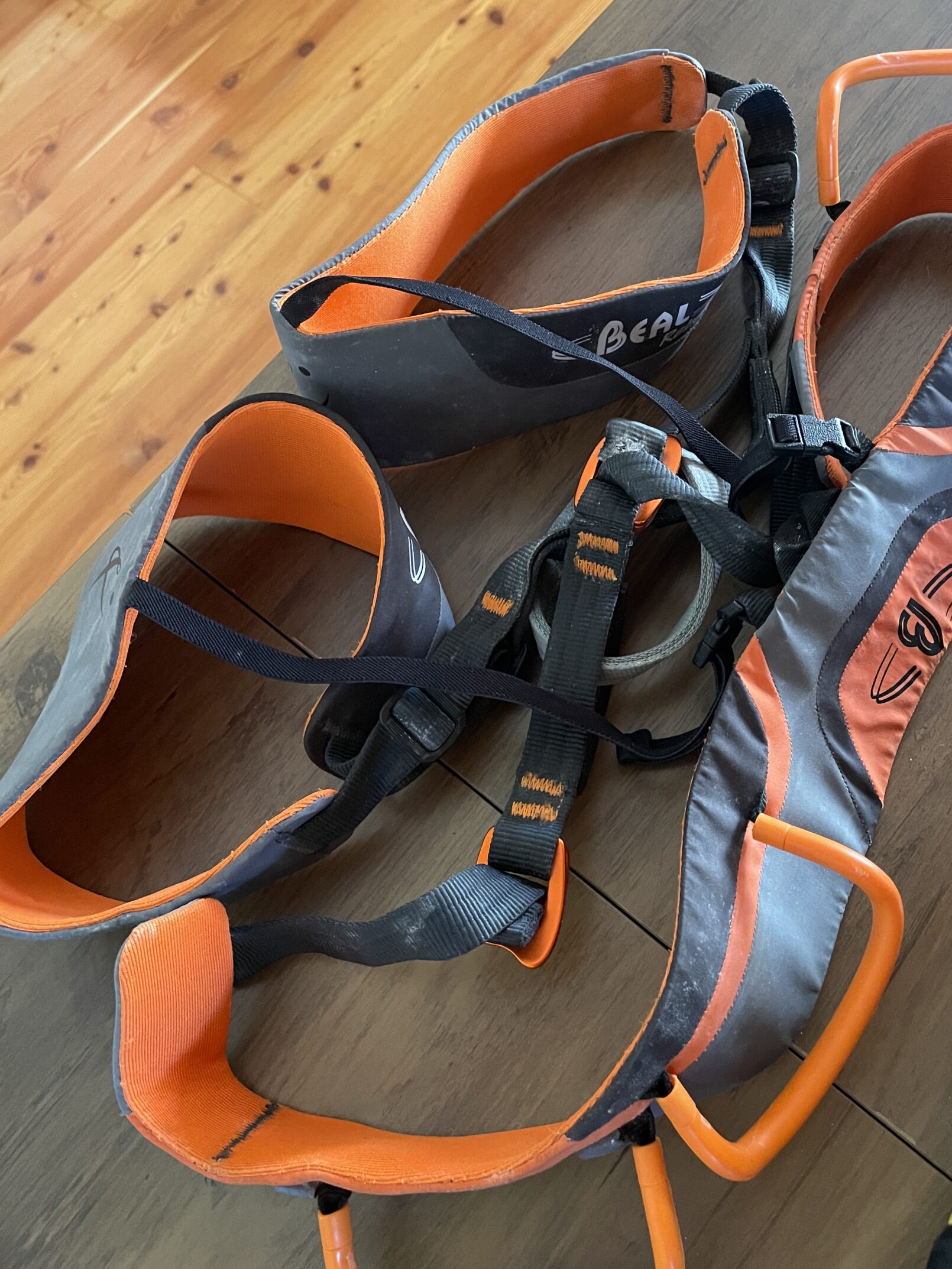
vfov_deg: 58.0
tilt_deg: -63.5
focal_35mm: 31
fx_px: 1137
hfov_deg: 45.3
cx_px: 553
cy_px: 519
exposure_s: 1/40
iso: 500
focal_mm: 4.2
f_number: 1.6
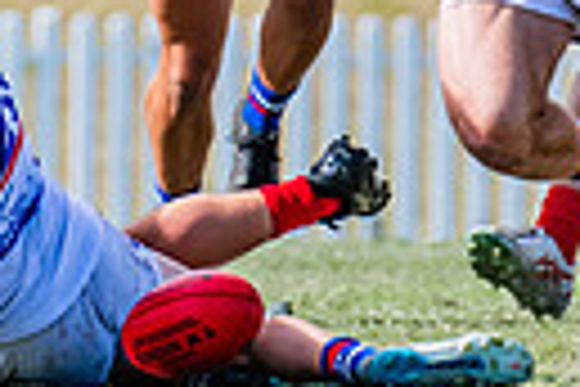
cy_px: 172
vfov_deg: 0.6
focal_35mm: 2452
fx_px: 39501
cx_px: -221
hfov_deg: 0.8
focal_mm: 420
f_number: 7.1
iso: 800
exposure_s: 1/2000
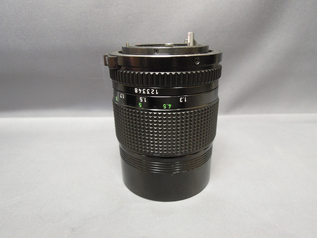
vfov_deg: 56.8
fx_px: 220
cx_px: 158
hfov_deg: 71.6
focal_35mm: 24
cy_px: 119
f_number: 2.8
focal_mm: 4.3
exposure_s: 1/25
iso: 400
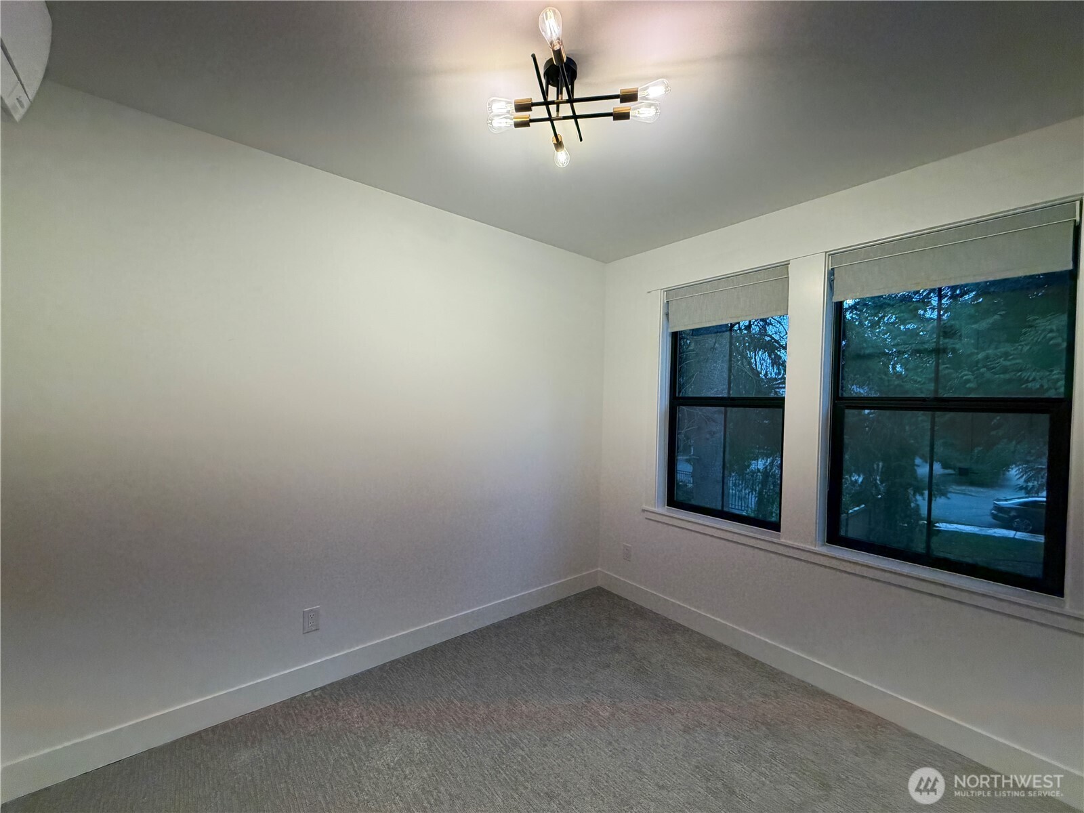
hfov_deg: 102.1
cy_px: 406
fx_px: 438
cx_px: 542
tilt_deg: -0.4
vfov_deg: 85.7
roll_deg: -1.5
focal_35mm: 14
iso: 100
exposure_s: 1/120
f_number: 2.2
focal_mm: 2.22
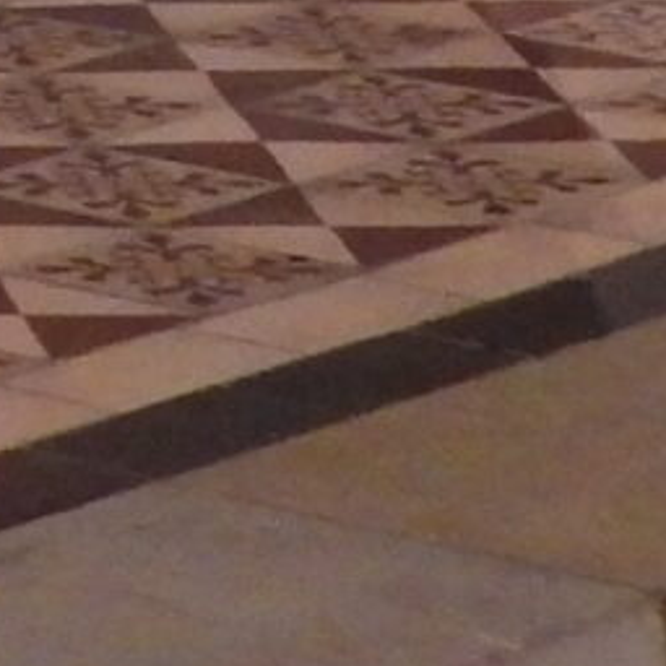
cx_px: -1993
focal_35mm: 309
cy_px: -1236
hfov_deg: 5.1
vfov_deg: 5.4
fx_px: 6726
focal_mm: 6.2
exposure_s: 1/30
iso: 800
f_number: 3.2
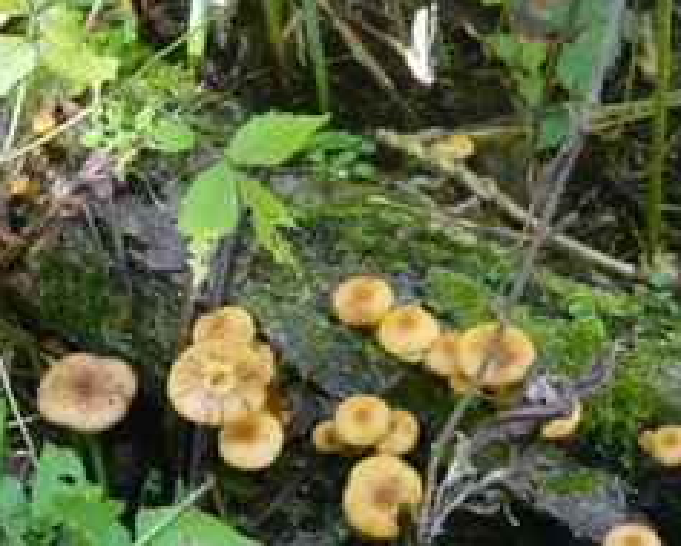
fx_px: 1150
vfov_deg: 26.7
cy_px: 220
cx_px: 138
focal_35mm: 57
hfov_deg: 32.1
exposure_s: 1/30
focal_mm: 5.5
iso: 320
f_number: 2.8
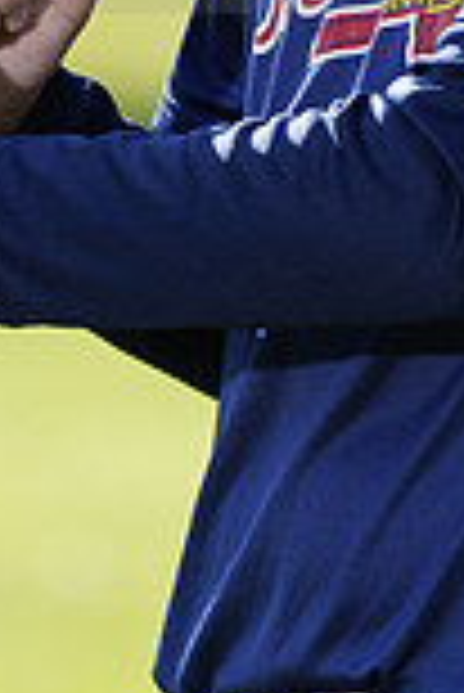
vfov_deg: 2.8
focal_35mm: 743
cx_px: 480
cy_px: -130
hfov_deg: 1.9
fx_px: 14331
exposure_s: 1/250
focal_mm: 197
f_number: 5
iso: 100
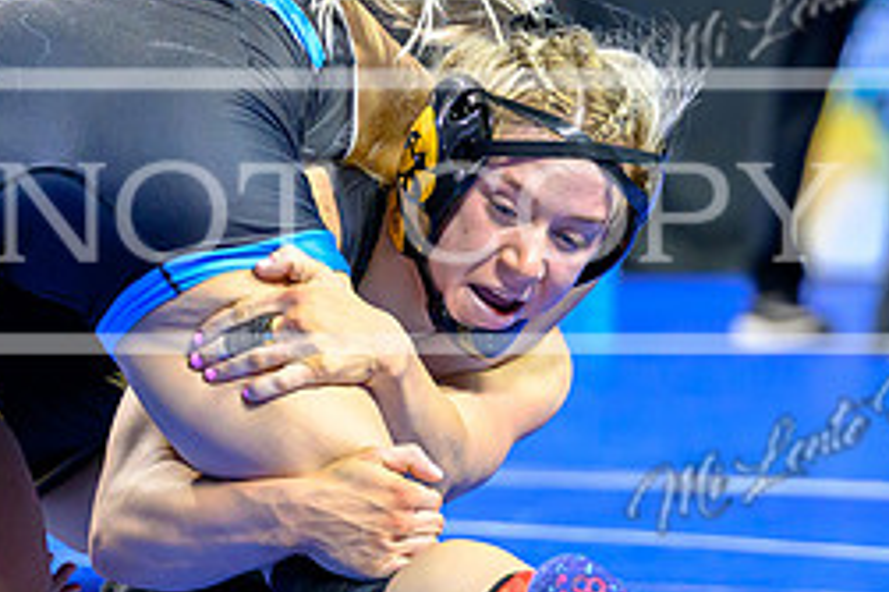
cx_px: 120
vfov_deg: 3.4
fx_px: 9896
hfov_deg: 5.1
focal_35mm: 401
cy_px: 3
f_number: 2.8
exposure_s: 1/800
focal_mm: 125
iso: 3200
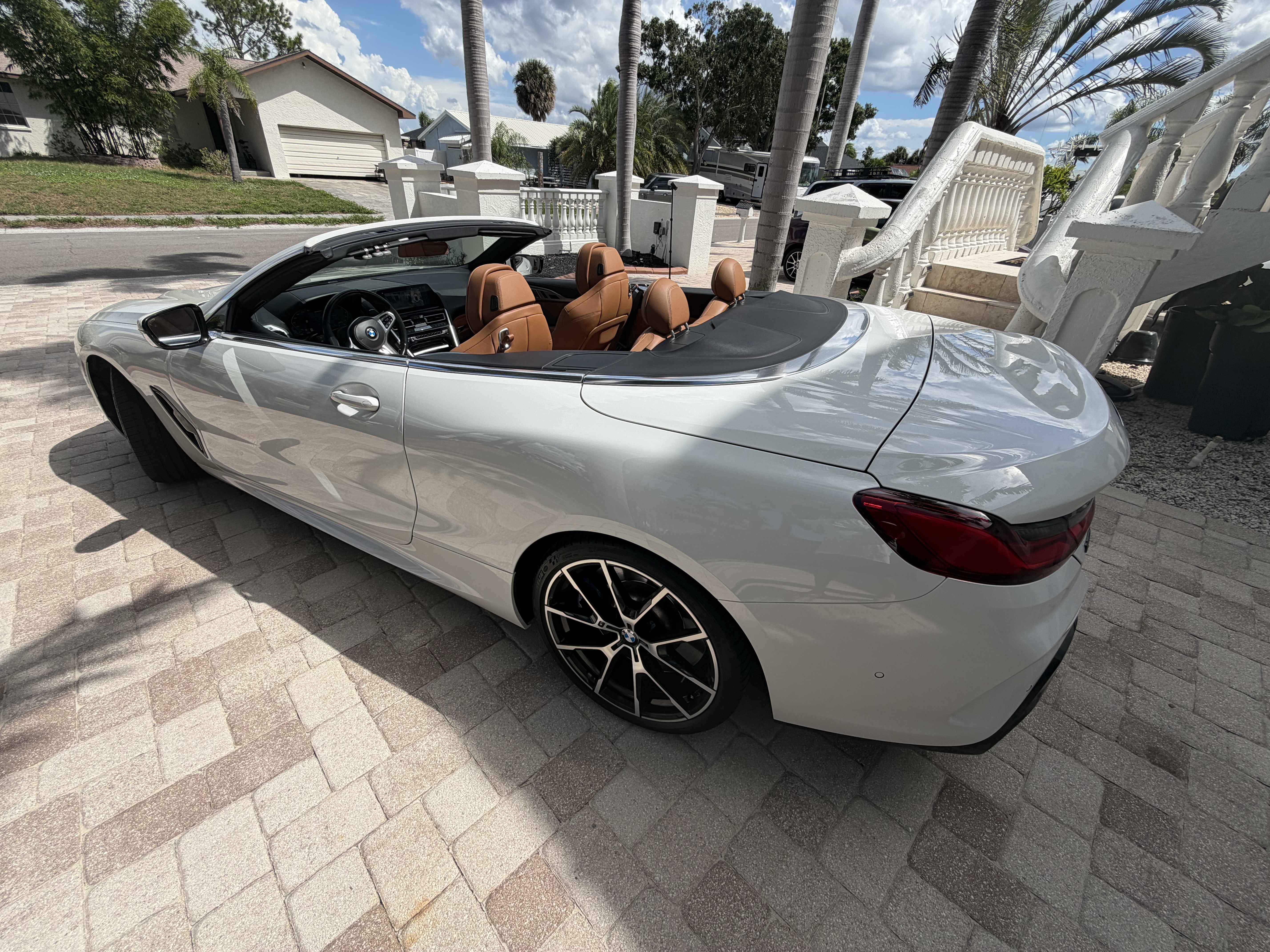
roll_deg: -4.1
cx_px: 635
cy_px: 476
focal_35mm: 14
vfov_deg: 85.7
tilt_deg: -30.6
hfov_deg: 102.1
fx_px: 514
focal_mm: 2.22
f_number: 2.2
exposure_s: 1/876
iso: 20
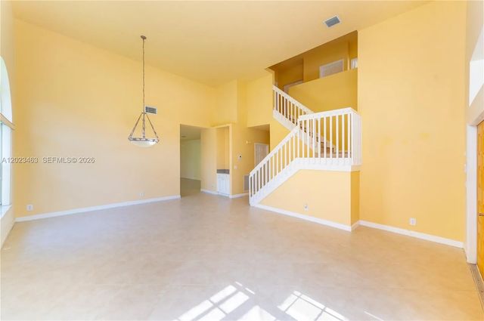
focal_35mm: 14
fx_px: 188
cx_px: 242
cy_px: 160
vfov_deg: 81.1
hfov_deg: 104.3
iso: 320
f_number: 10
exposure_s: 1/200
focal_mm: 14
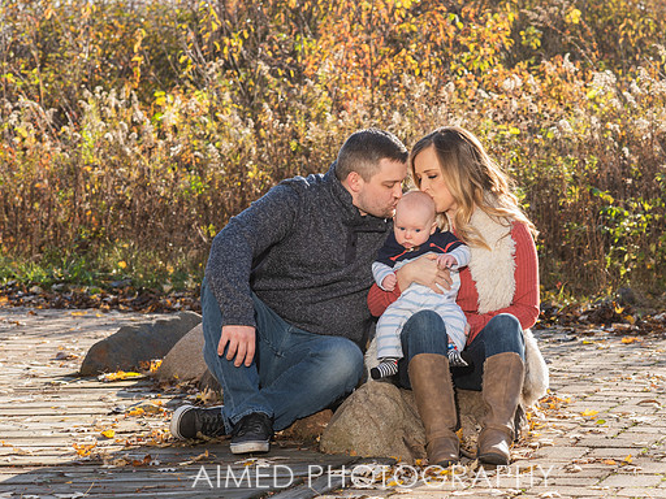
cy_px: 227
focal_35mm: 109
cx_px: 437
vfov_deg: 13.6
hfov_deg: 18.0
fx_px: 2097
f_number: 7.1
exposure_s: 1/200
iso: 250
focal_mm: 85
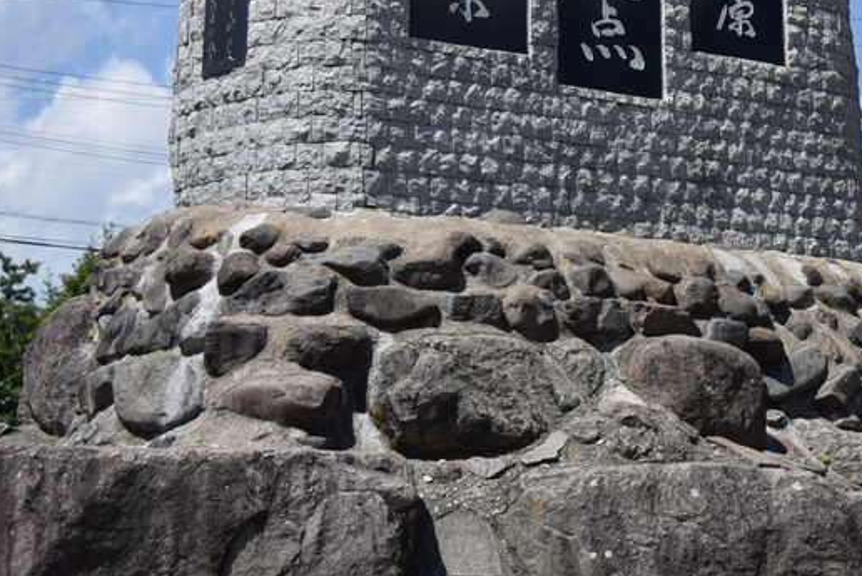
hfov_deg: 20.6
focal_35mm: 94
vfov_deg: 14.3
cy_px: -7
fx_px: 2257
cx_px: 941
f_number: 5.6
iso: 100
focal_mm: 27
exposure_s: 1/1000
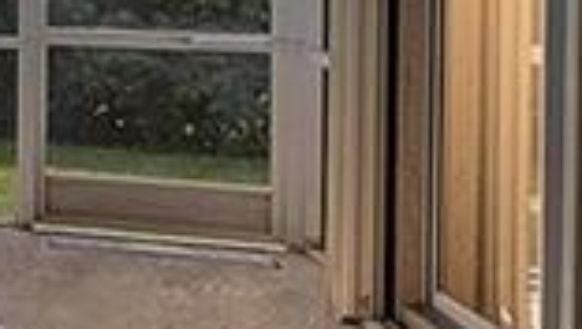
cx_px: -1276
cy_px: -75
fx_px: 1591
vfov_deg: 11.5
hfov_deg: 10.7
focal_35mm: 103
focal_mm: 10
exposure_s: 1/125
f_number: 11
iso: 100
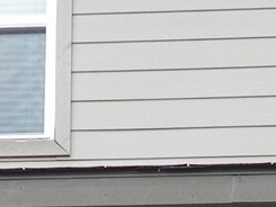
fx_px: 1220
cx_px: 79
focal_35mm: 153
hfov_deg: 12.9
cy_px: 454
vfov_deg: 9.0
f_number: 3.2
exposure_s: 1/60.3
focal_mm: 4.6
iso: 160
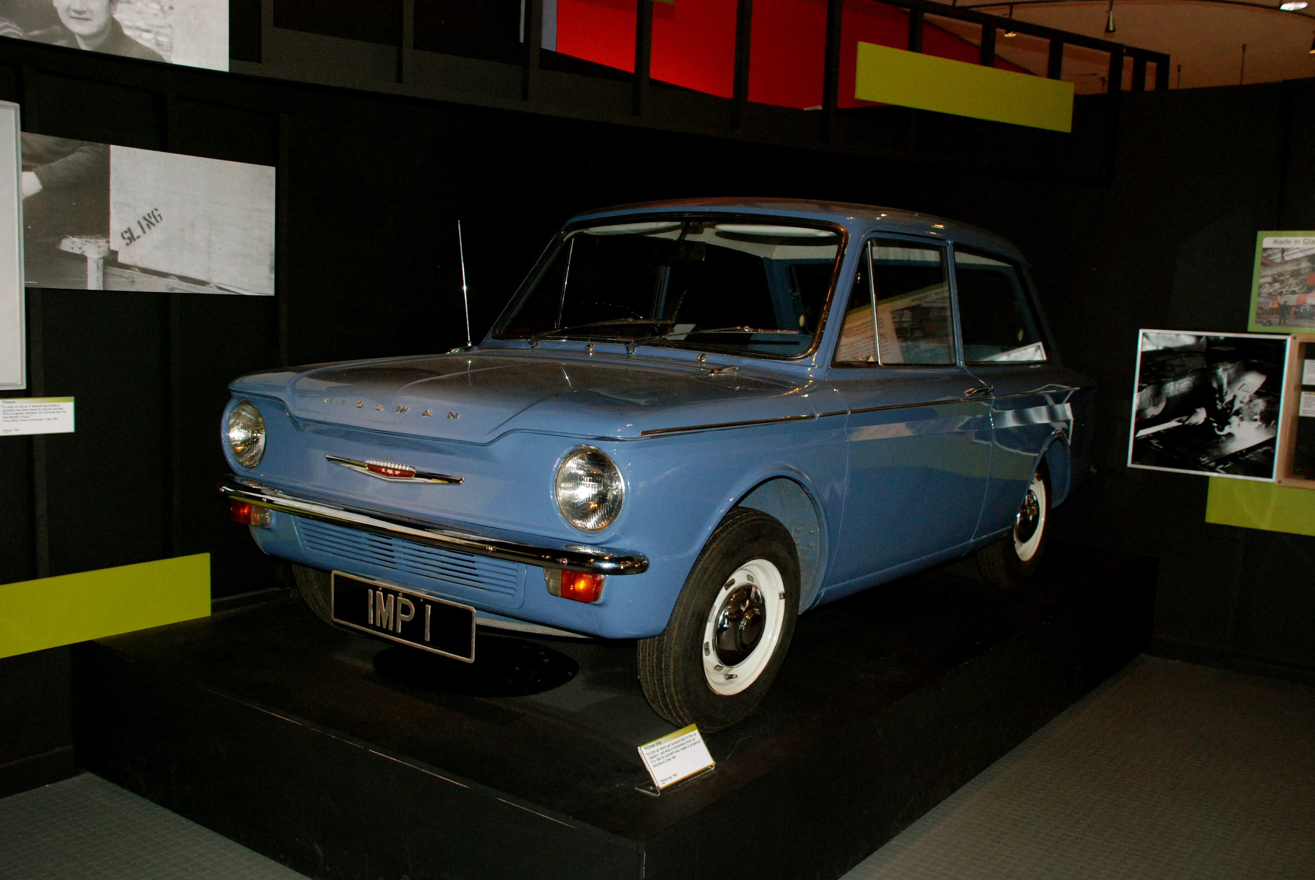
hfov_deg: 57.2
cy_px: 440
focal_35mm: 33
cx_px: 658
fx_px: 1207
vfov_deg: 40.1
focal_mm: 22
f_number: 5.6
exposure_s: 1/60
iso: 1250
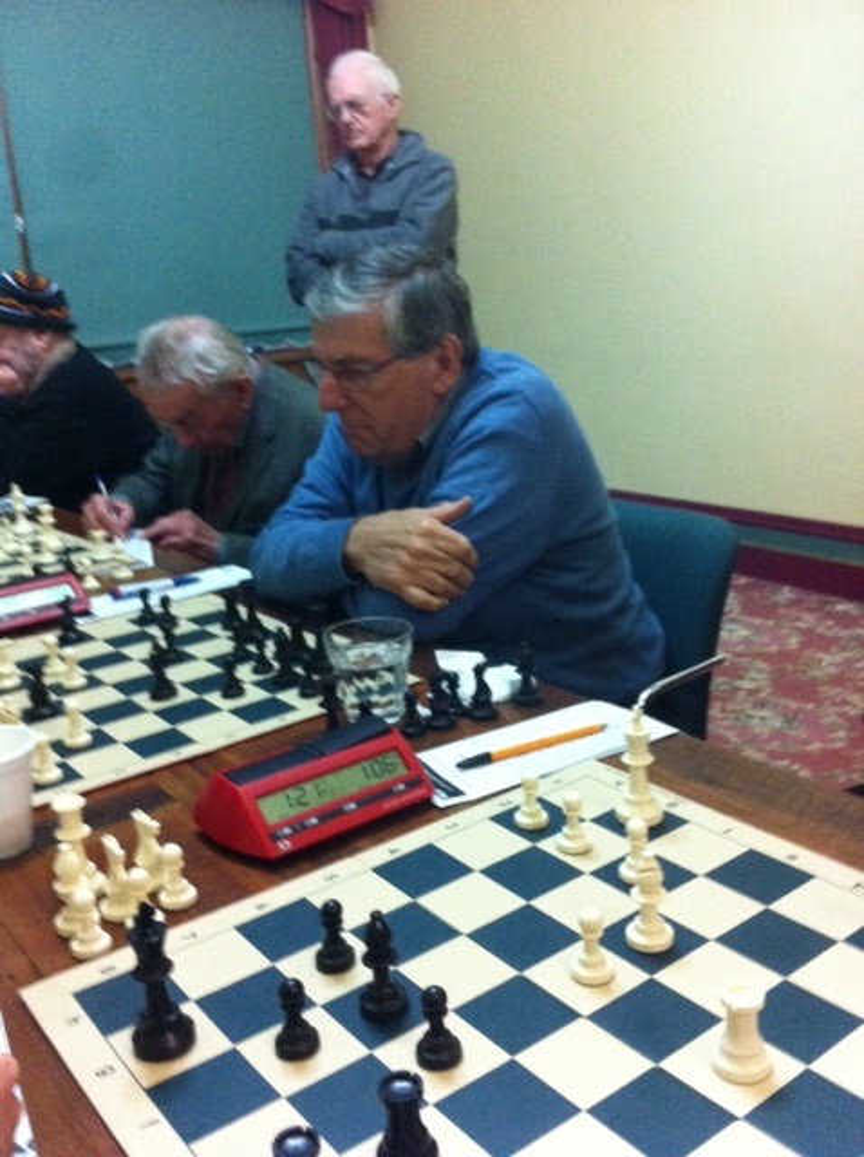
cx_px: 432
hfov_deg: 40.6
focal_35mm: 35
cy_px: 578
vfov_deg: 52.7
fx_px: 1168
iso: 500
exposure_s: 1/15
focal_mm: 3.85
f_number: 2.8
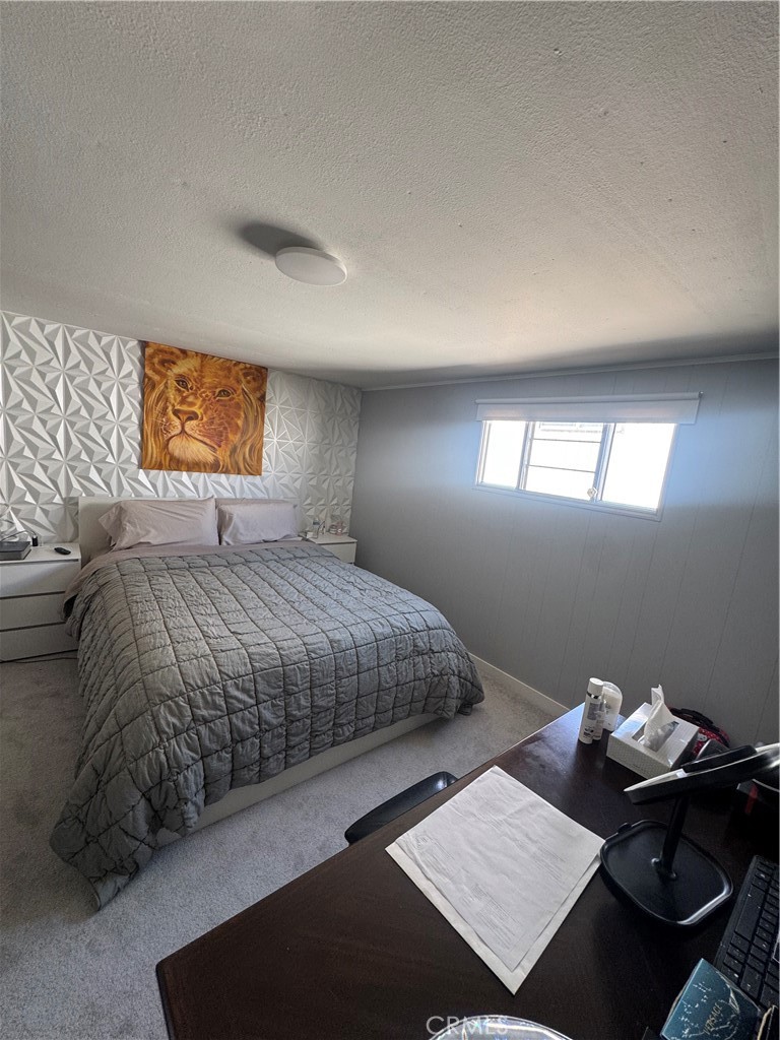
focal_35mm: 14
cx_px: 390
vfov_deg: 102.1
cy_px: 520
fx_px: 421
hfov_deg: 85.7
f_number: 2.2
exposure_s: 1/99
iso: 125
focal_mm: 2.22
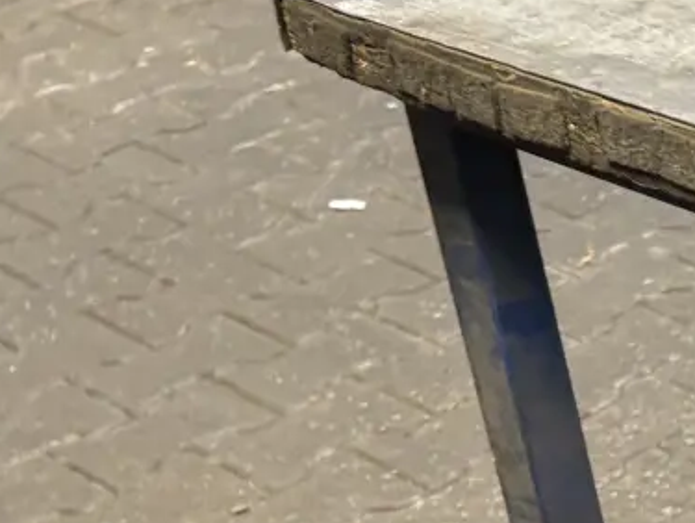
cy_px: 529
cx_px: 1270
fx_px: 2673
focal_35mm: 133
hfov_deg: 13.3
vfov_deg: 11.1
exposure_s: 1/71
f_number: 1.6
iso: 125
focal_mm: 5.96
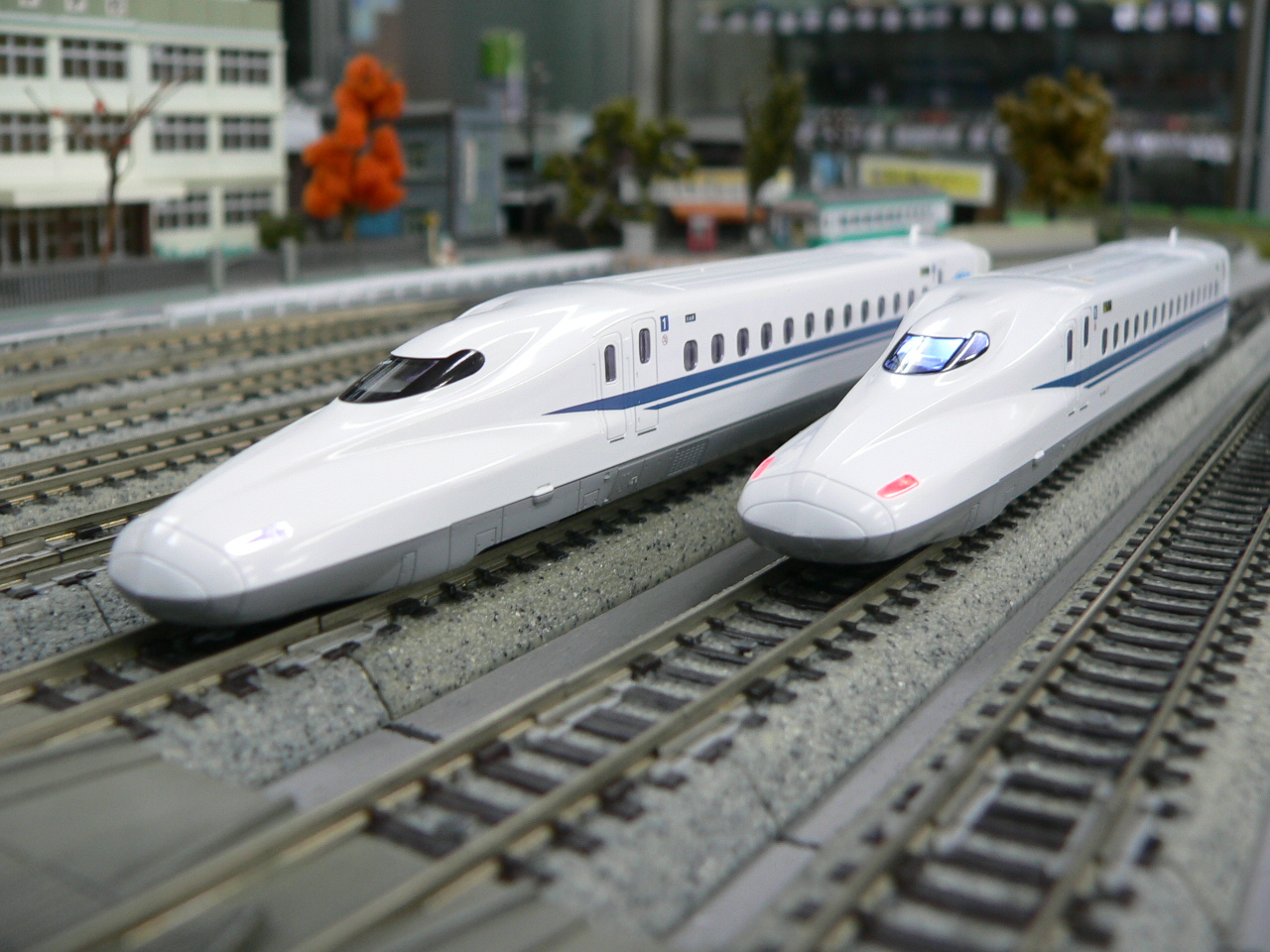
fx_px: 1321
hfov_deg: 51.4
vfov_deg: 39.7
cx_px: 635
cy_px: 476
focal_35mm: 36
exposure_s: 1/13
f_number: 2.8
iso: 100
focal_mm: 6
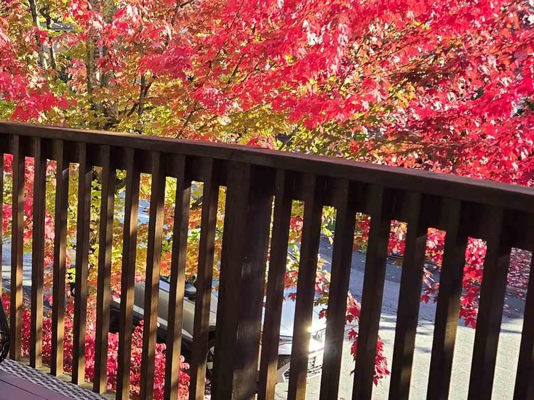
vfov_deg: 22.5
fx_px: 1003
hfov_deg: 27.8
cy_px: 268
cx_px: -21
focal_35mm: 65
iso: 80
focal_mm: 5.4
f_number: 1.8
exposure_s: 1/758
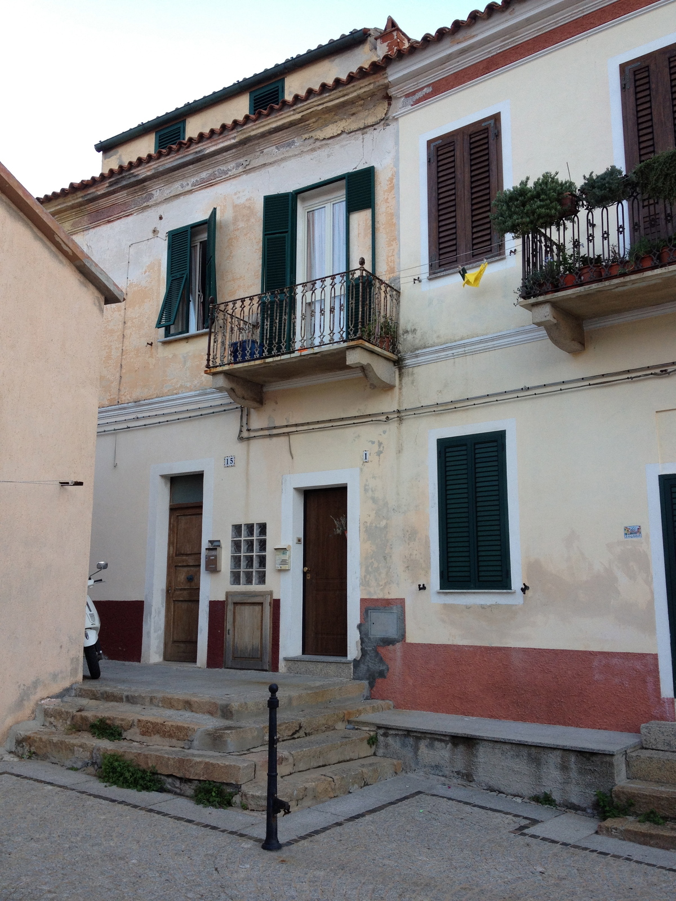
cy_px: 450
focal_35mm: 35
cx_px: 338
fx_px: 911
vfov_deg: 52.6
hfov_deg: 40.7
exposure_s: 1/120
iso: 80
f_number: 2.4
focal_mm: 4.28
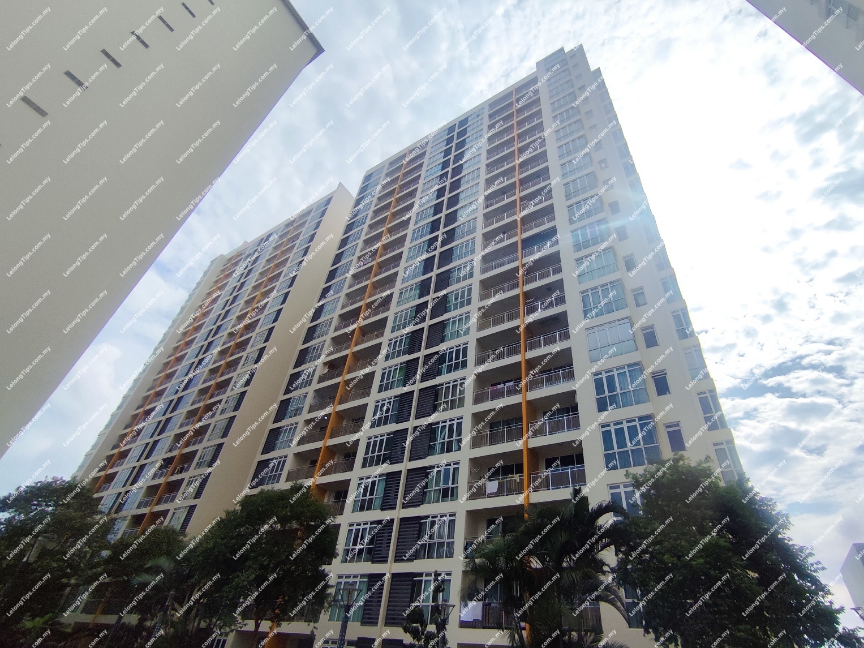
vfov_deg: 78.1
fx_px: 399
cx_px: 432
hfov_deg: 94.5
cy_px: 324
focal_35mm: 16
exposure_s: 1/3940
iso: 50
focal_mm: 1.65
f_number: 2.2
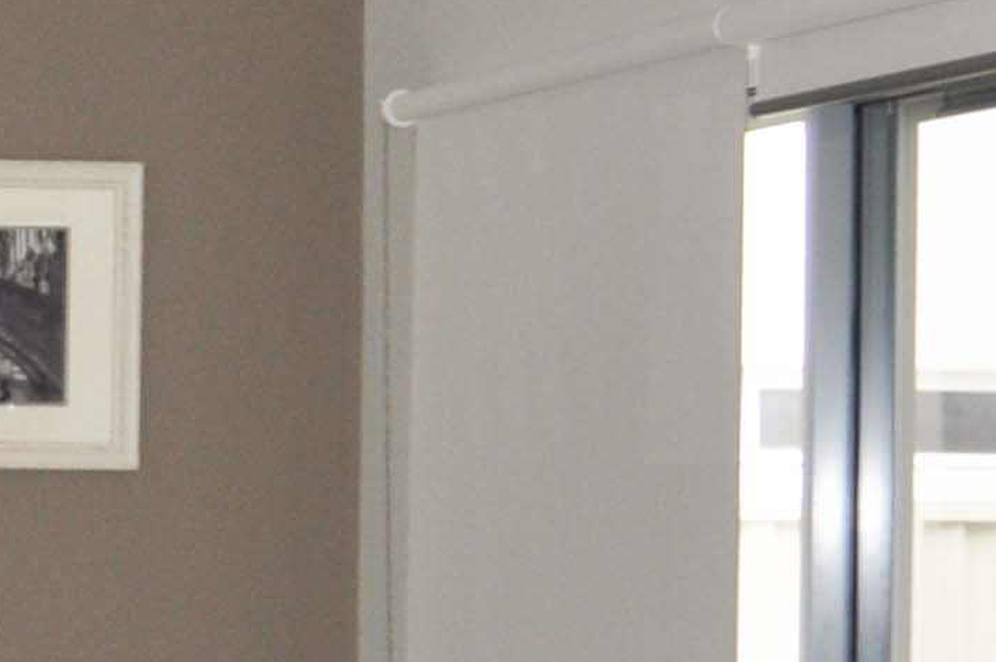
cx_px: -950
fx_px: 4505
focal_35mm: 163
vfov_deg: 8.4
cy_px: 509
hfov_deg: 11.5
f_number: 3.5
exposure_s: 1/60
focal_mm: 18
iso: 200
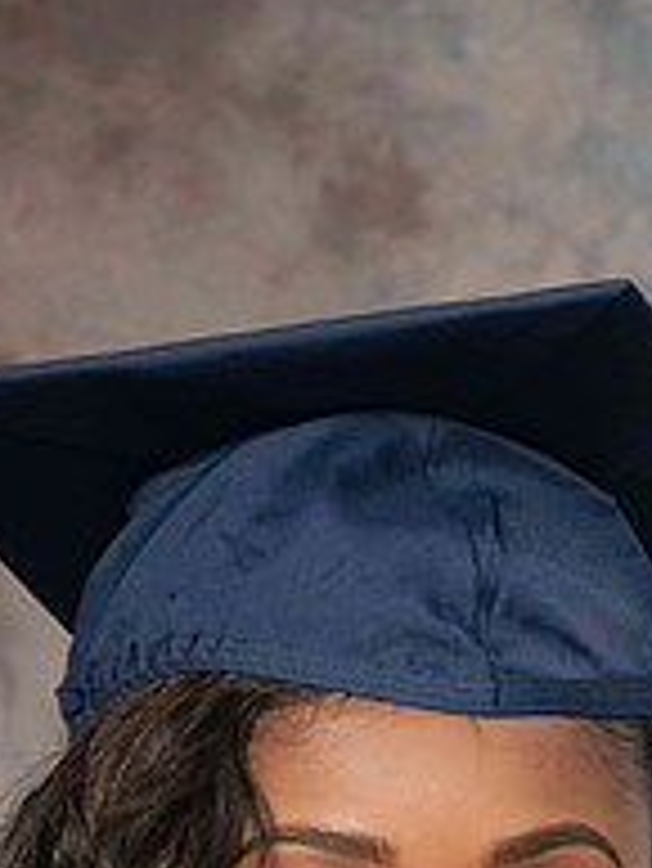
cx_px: 348
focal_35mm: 336
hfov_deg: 4.4
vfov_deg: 5.9
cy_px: 958
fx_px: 8429
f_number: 5.6
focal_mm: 100
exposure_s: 1/125
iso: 200
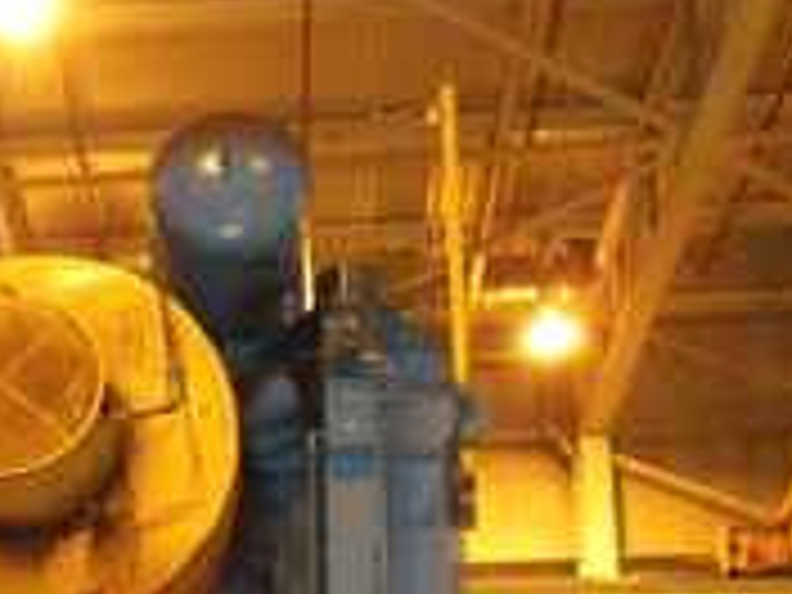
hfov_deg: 26.4
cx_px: 72
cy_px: 794
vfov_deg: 19.0
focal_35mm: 71
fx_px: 1624
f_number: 3.5
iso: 1600
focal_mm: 4.5
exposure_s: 1/25
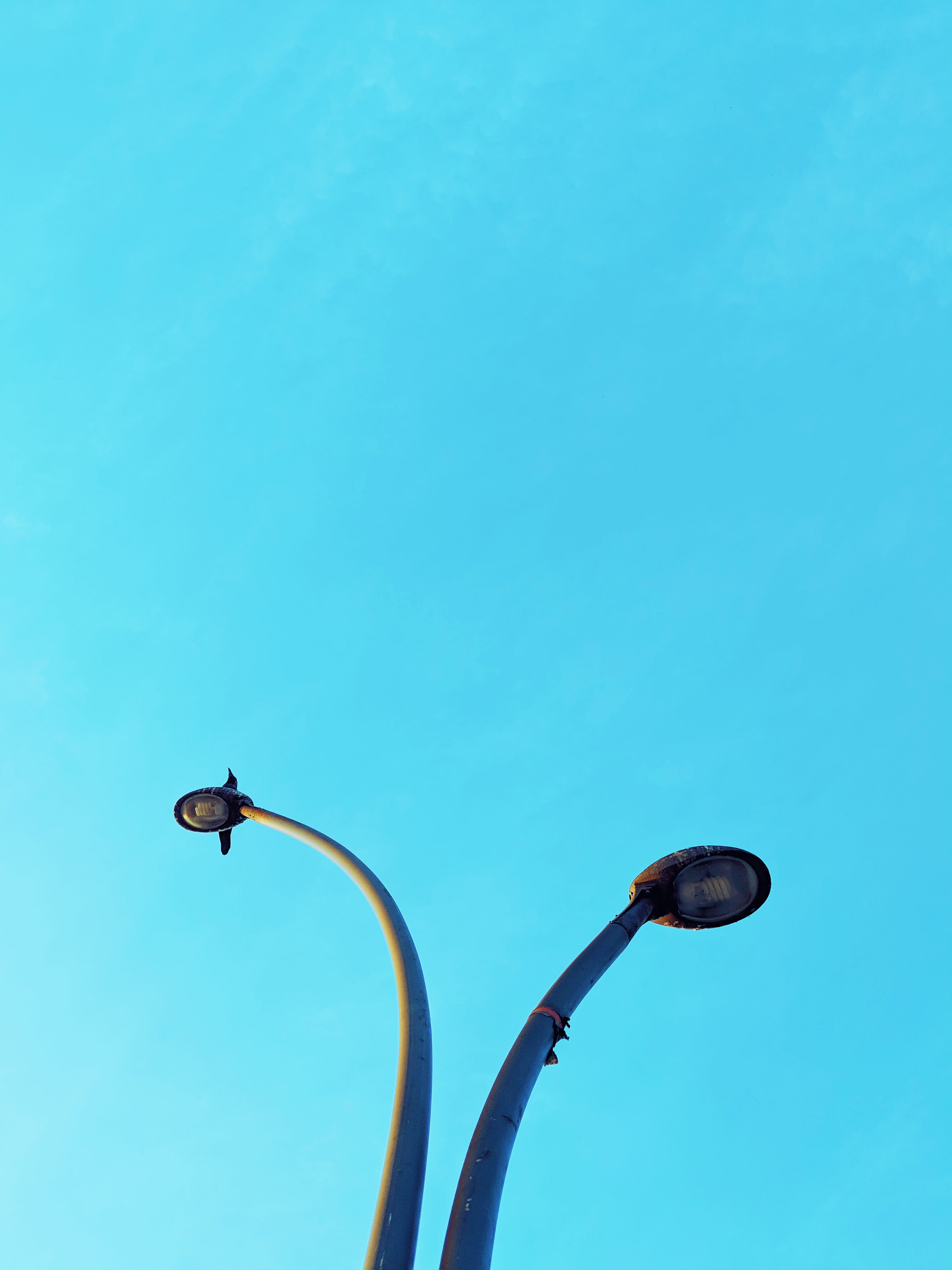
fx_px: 990
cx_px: 476
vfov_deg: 65.3
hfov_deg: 51.4
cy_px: 635
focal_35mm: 27
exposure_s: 1/1300
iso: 51
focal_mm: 4.44
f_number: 1.8
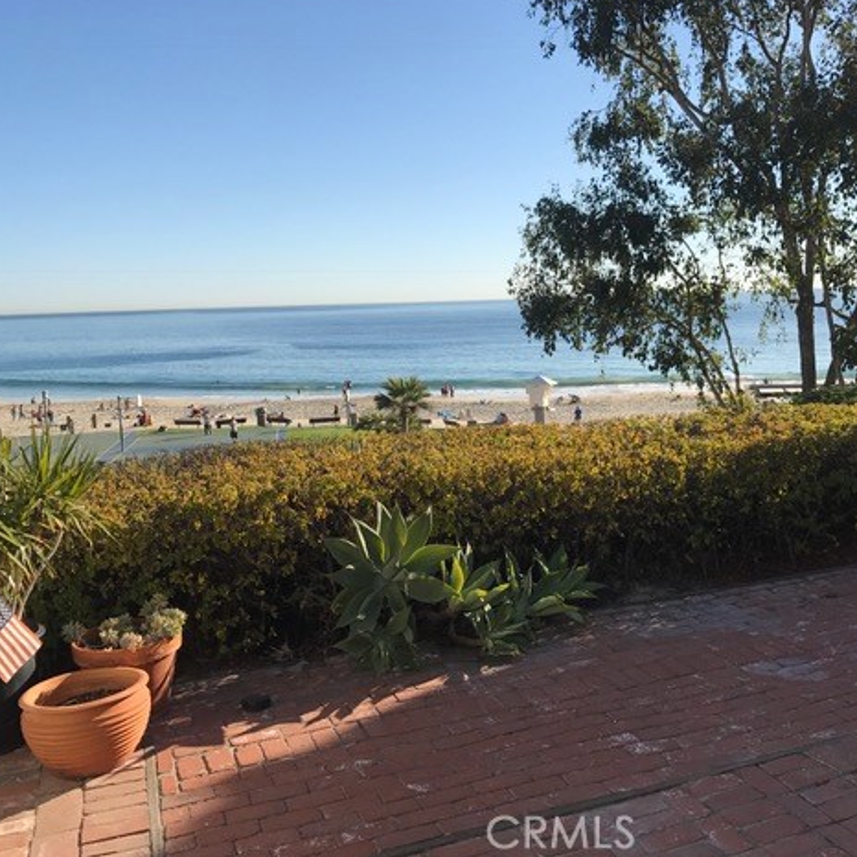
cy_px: 417
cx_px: 502
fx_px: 952
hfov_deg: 48.2
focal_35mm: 34
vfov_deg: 48.4
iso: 20
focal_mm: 3.99
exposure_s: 1/2283
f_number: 1.8
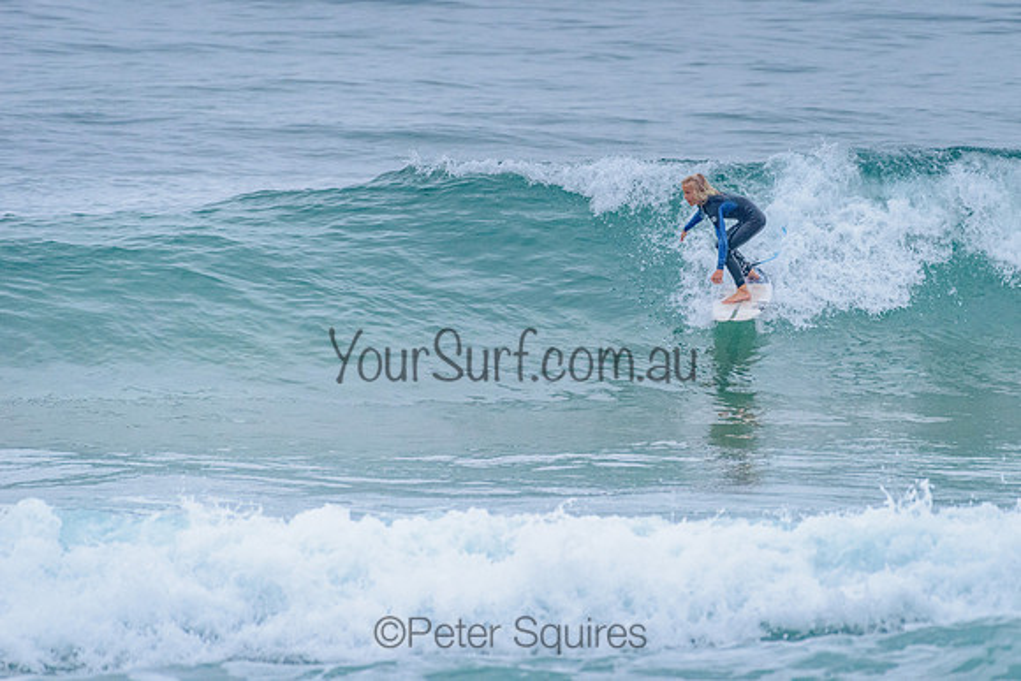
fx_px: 17384
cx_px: 626
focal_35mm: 613
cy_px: 264
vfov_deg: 2.2
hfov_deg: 3.4
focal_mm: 500
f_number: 5.6
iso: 2000
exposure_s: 1/2000
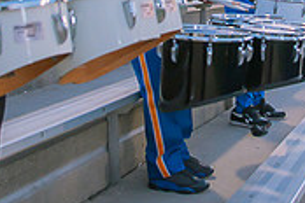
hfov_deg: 25.3
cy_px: -42
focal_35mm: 80
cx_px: 193
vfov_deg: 16.4
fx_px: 678
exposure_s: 1/250
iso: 800
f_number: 4
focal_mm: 24
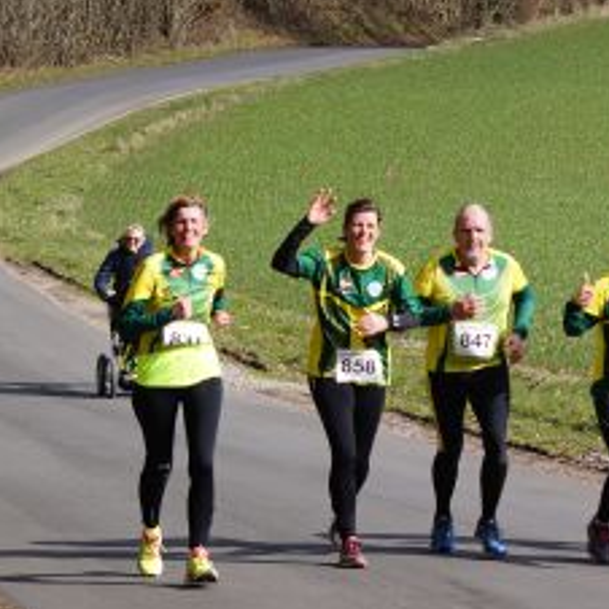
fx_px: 3921
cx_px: 628
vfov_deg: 8.9
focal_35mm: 197
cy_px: 344
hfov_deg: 8.8
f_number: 8
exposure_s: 1/250
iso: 100
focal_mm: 70
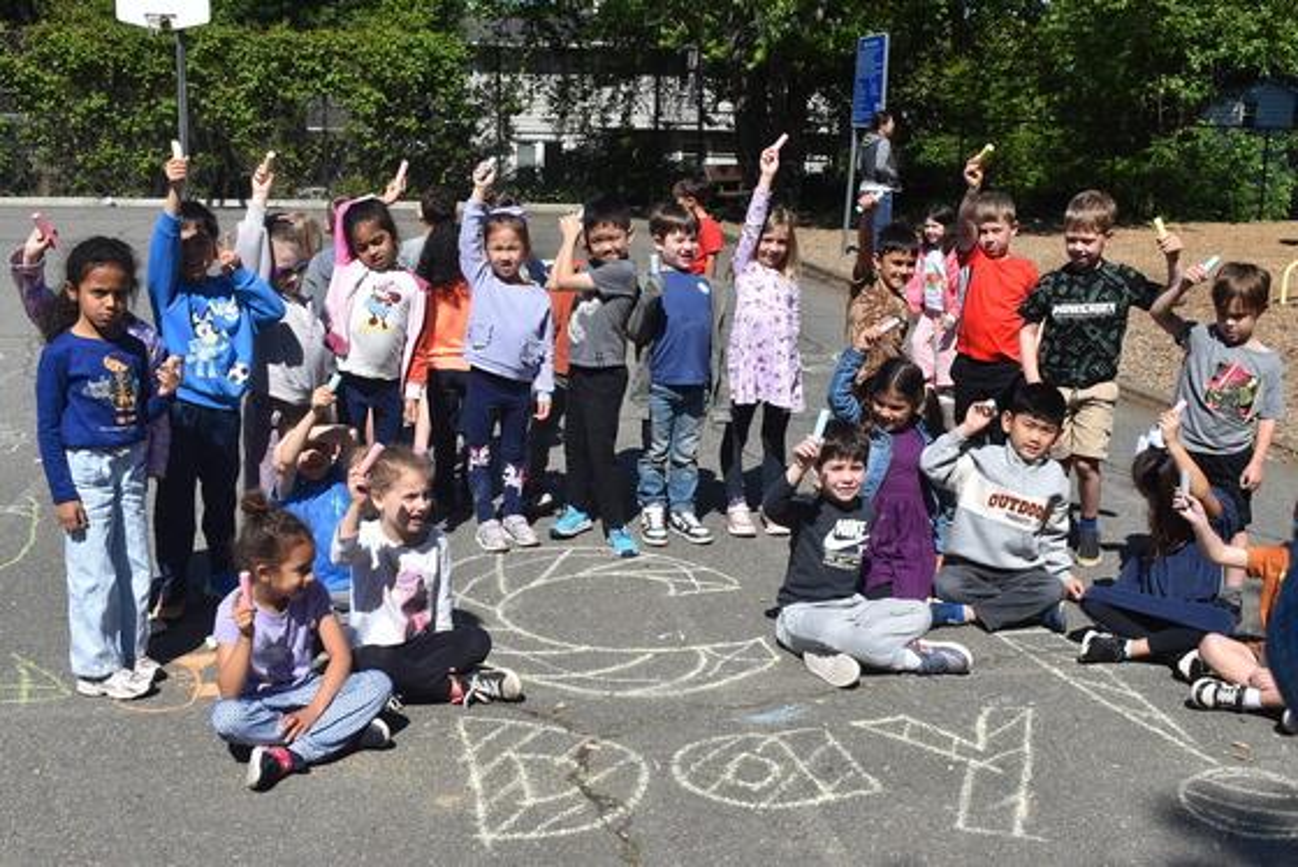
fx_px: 1353
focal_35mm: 38
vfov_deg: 35.5
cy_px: 434
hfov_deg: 51.3
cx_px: 649
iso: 200
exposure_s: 1/400
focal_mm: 25
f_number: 10
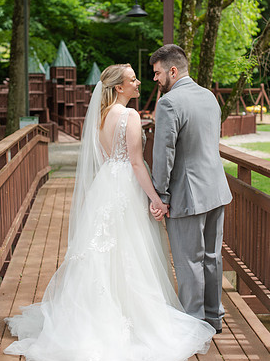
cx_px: 140
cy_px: 166
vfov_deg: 32.2
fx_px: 625
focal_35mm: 60
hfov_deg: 24.4
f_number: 3.5
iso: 100
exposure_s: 1/400
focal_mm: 50
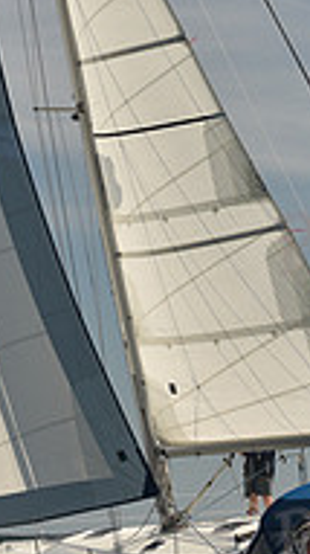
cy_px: 90
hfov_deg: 5.4
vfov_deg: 9.6
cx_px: 126
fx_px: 3269
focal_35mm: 223
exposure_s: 1/640
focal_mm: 70
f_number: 7.1
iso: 250
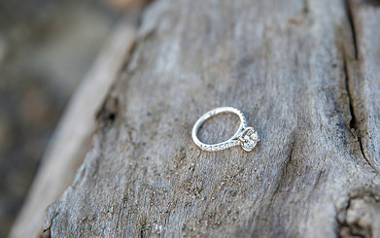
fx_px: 1119
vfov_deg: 12.1
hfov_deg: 19.2
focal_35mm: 108
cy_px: 136
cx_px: 243
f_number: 3.2
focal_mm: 70
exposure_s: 1/5000
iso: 1250
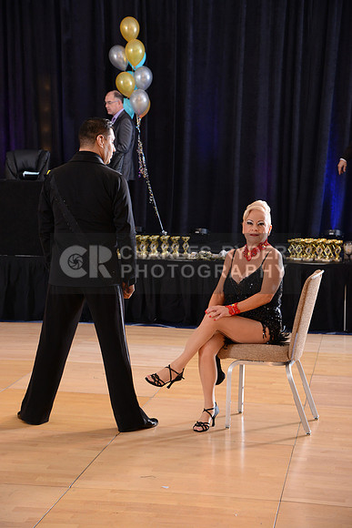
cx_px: 176
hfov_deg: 18.2
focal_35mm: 75
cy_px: 264
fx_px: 1099
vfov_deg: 27.0
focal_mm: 75
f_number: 5.6
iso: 1250
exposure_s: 1/200
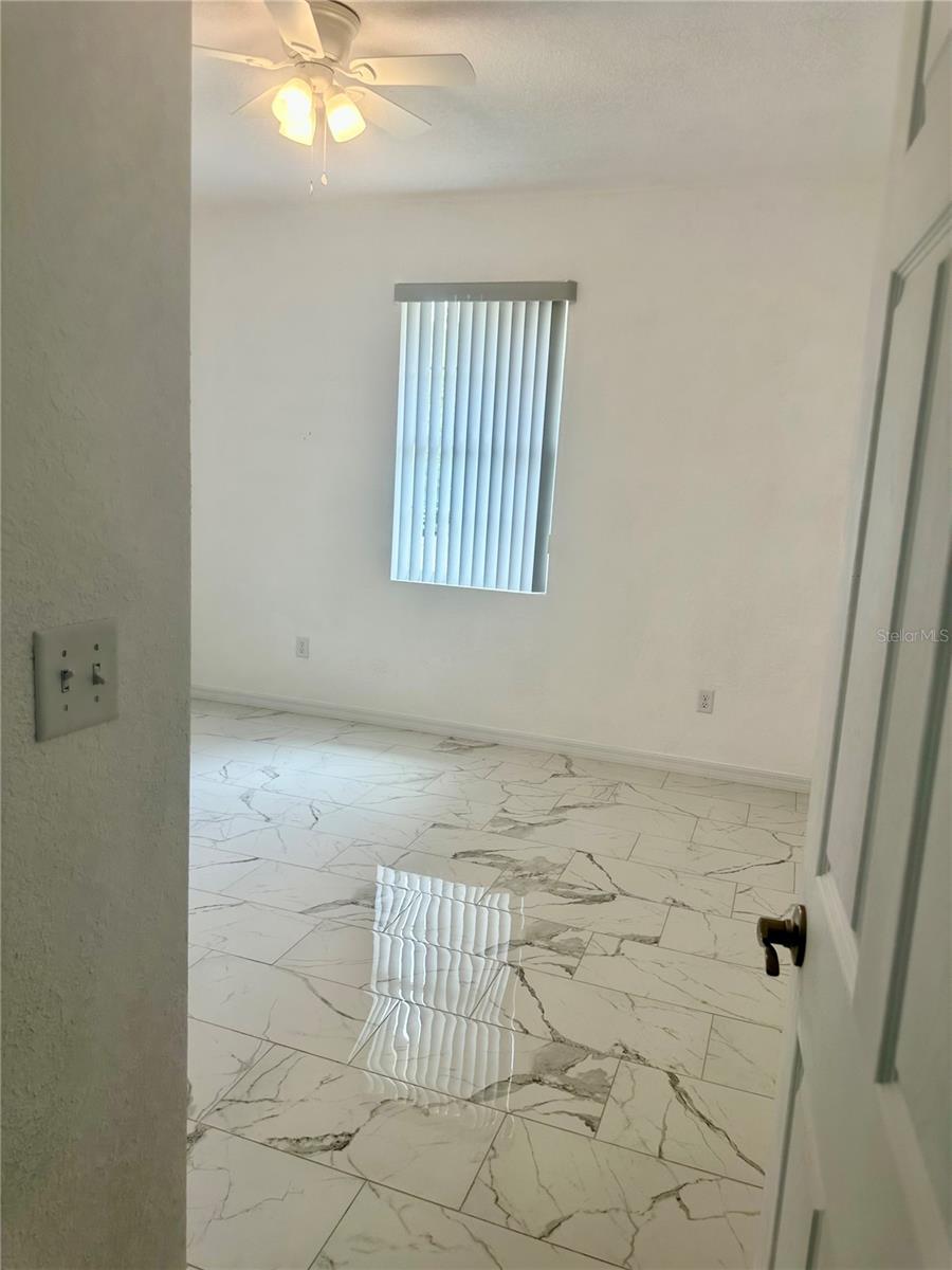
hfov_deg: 56.8
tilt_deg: -8.8
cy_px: 635
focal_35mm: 24
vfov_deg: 71.6
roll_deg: -4.0
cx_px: 476
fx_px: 880
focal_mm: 6.86
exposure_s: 1/122
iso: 50
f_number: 1.78
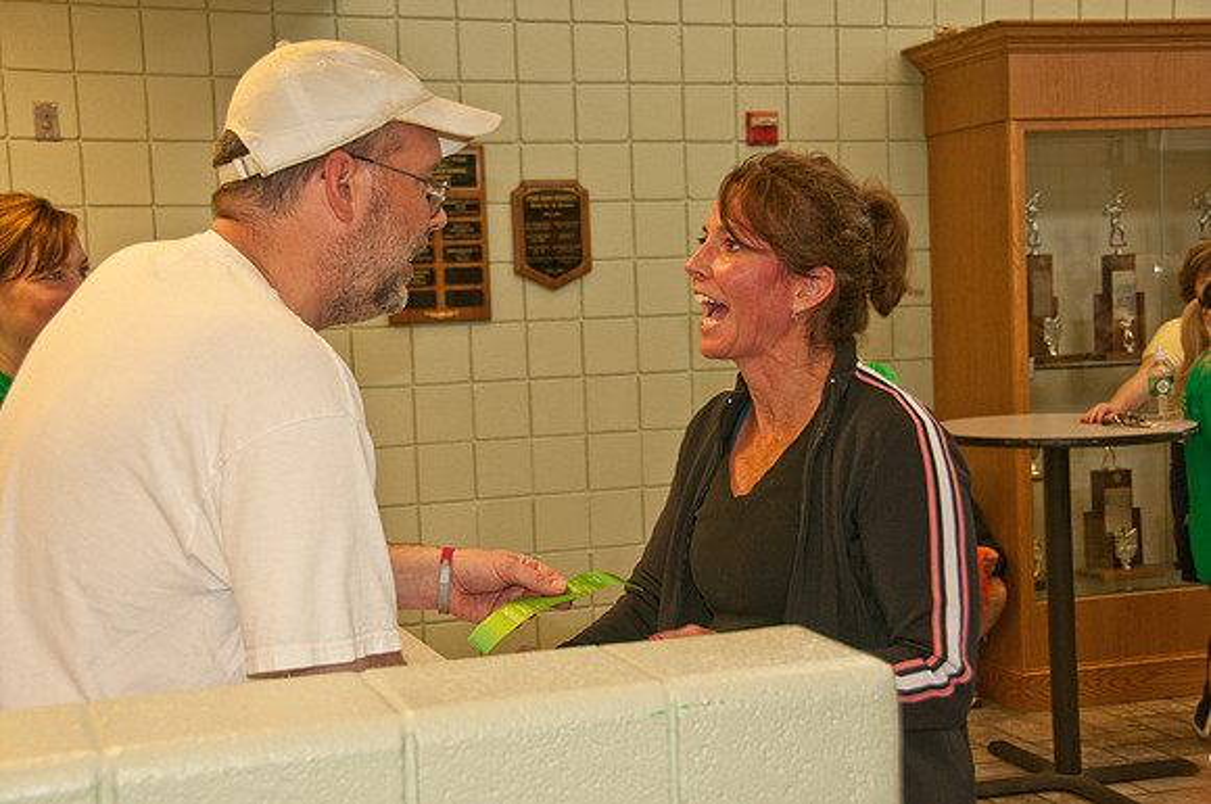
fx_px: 1713
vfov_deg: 26.4
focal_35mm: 51
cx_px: 606
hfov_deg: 38.9
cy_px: 402
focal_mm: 34
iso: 400
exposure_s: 1/60
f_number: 4.2
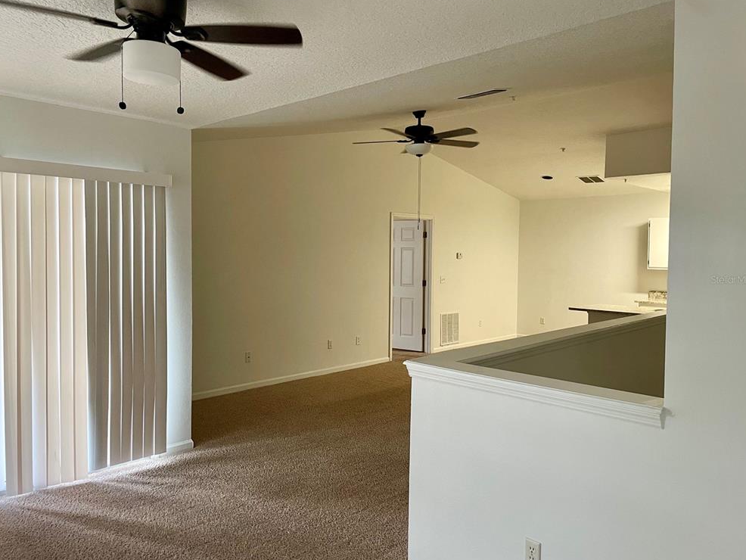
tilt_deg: -2.7
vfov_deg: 51.4
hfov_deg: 65.3
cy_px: 279
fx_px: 582
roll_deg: +0.0
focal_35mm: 27
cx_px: 369
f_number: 1.6
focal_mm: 4.2
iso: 160
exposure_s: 1/60
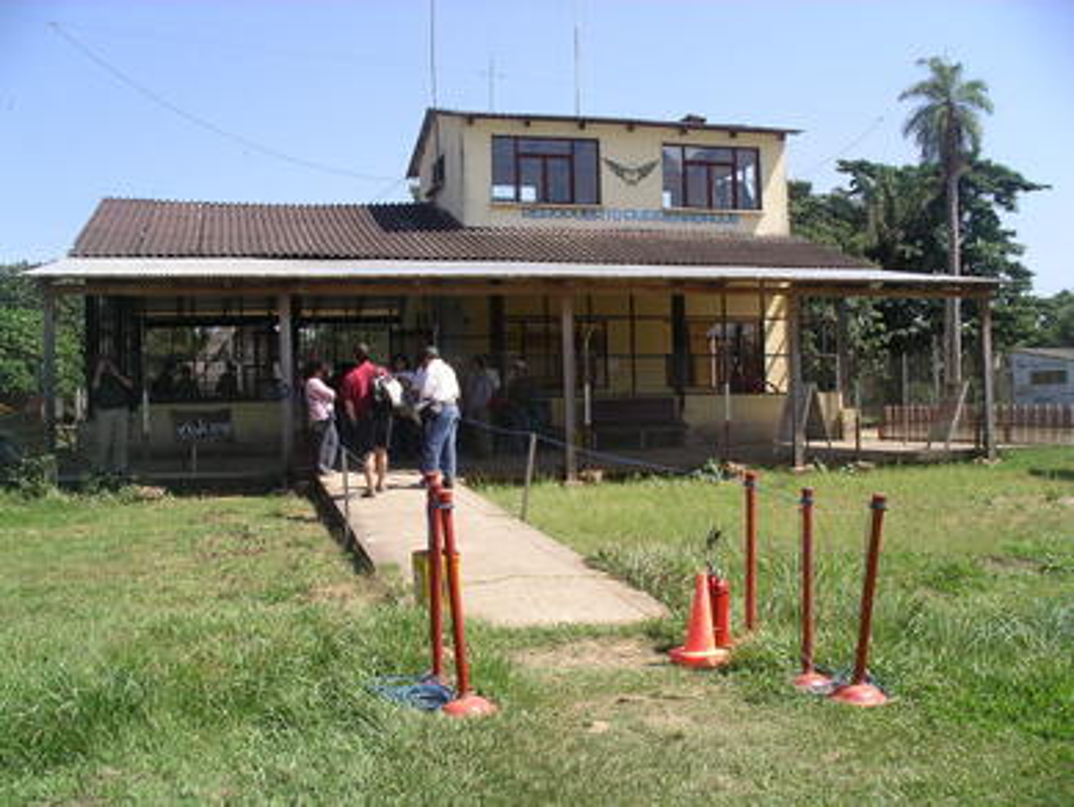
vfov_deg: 38.7
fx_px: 1148
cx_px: 537
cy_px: 404
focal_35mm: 37
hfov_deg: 50.1
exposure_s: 1/302
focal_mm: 7.8
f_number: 5
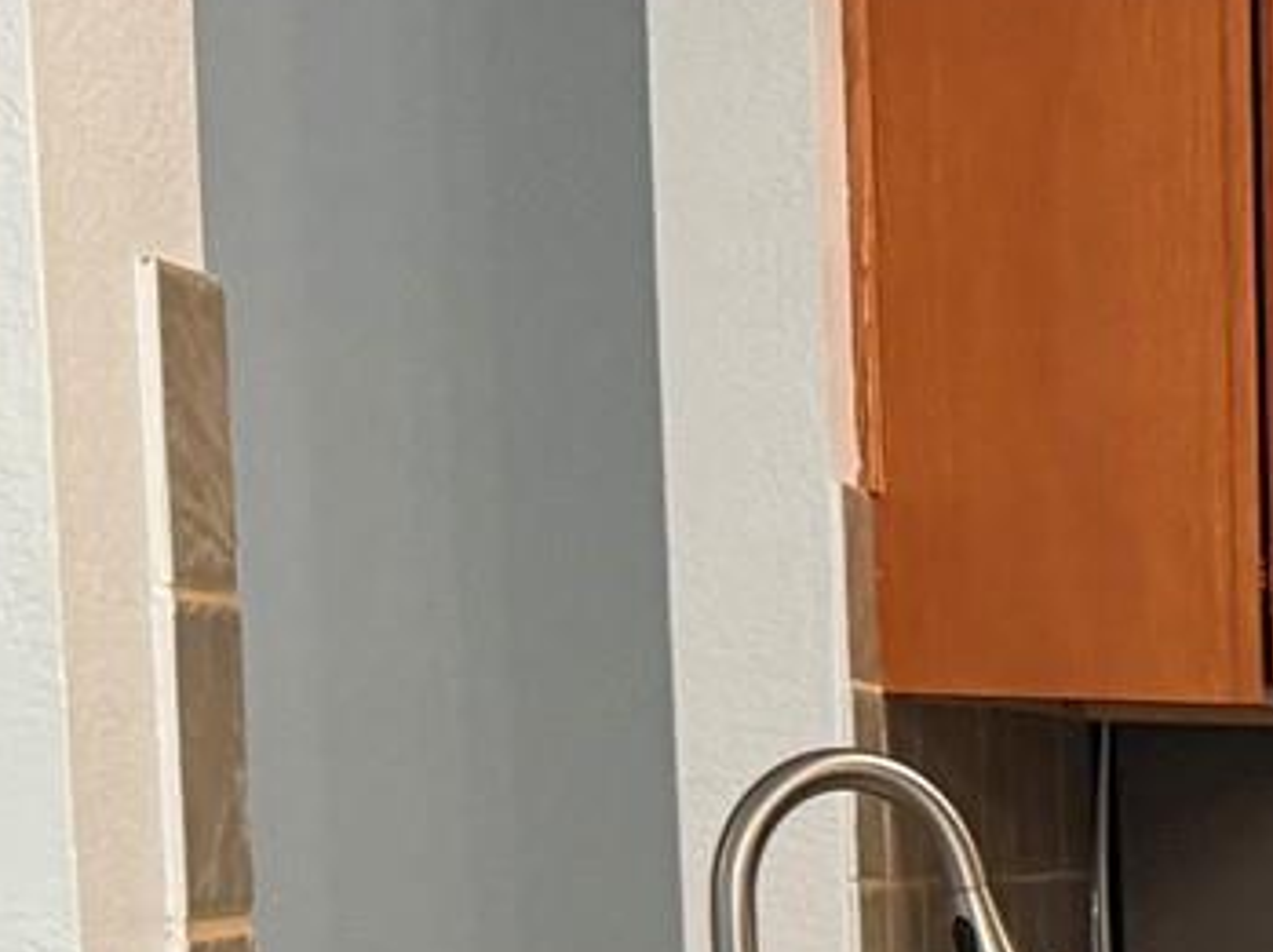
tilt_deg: -7.9
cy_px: 1583
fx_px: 5180
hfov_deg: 12.7
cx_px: 2323
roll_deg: -1.3
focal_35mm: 141
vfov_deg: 10.0
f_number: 1.78
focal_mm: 6.76
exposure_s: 1/60
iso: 320
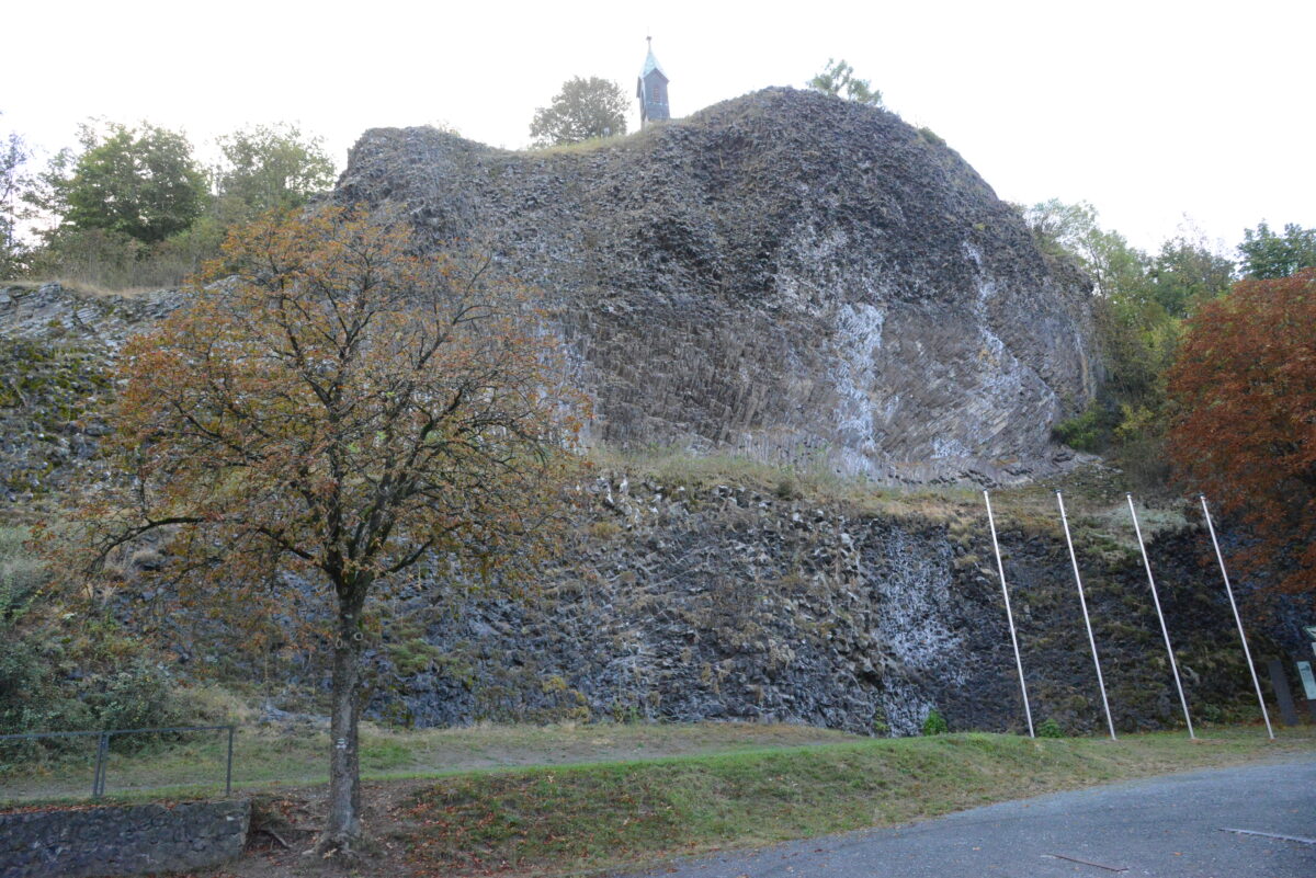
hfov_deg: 73.7
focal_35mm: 24
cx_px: 658
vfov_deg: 53.2
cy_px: 439
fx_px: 878
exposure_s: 1/320
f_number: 9
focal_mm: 24
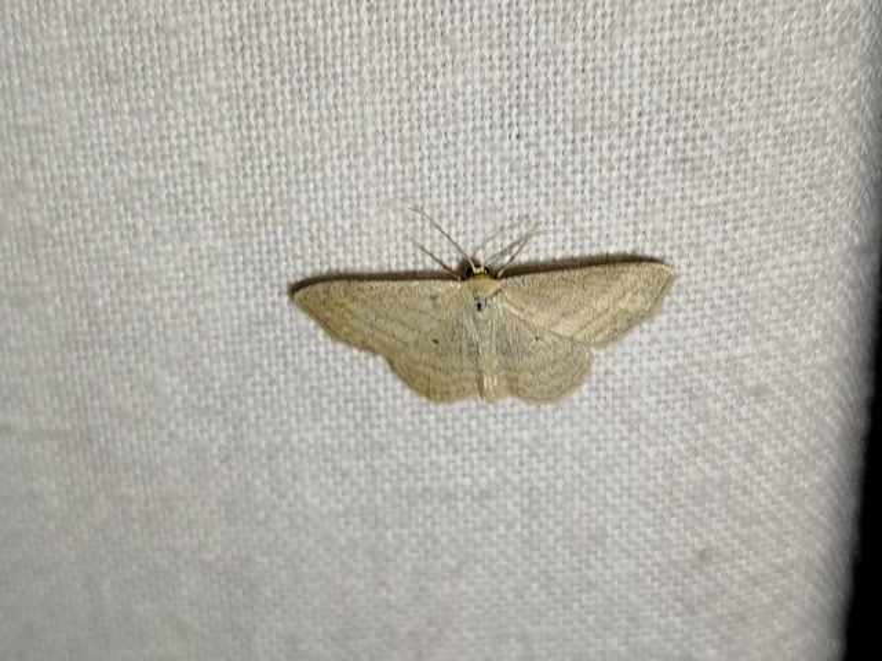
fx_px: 1580
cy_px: 330
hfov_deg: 31.2
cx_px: 441
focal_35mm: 62
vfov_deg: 23.7
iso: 80
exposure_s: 1/50
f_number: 1.7
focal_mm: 5.31
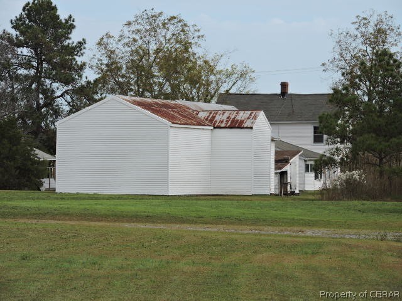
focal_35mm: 250
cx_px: 201
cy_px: 150
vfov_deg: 5.9
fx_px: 2903
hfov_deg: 7.9
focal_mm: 44.6
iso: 100
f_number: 4.7
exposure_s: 1/640
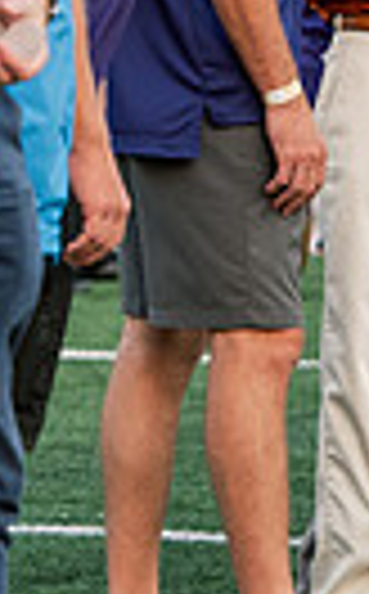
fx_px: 8840
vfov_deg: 3.8
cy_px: -52
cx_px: 297
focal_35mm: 547
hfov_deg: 2.4
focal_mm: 122
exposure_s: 1/640
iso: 800
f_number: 4.5
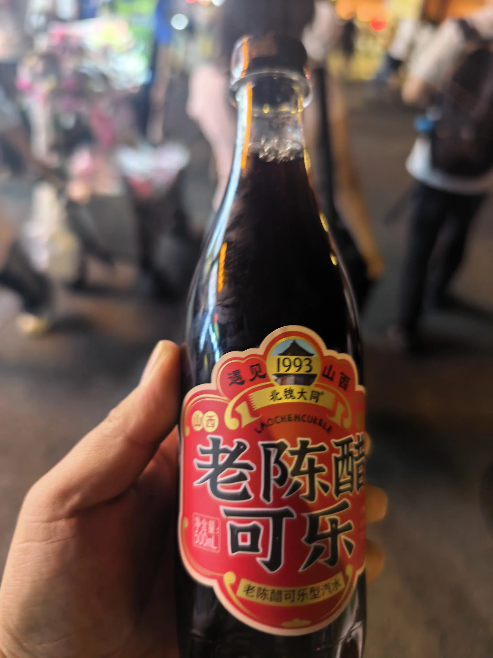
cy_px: 329
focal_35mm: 24
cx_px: 246
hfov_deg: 56.8
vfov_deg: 71.6
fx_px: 456
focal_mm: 6.98
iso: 320
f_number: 1.4
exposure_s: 1/49.9
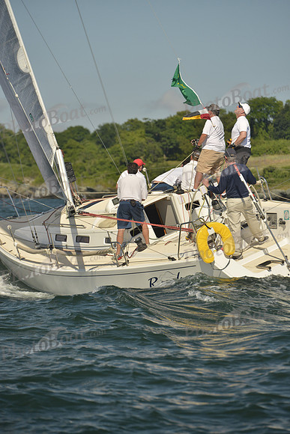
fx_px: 2415
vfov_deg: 10.3
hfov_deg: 6.9
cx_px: 145
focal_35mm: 200
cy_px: 217
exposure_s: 1/1250
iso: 400
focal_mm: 200
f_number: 8
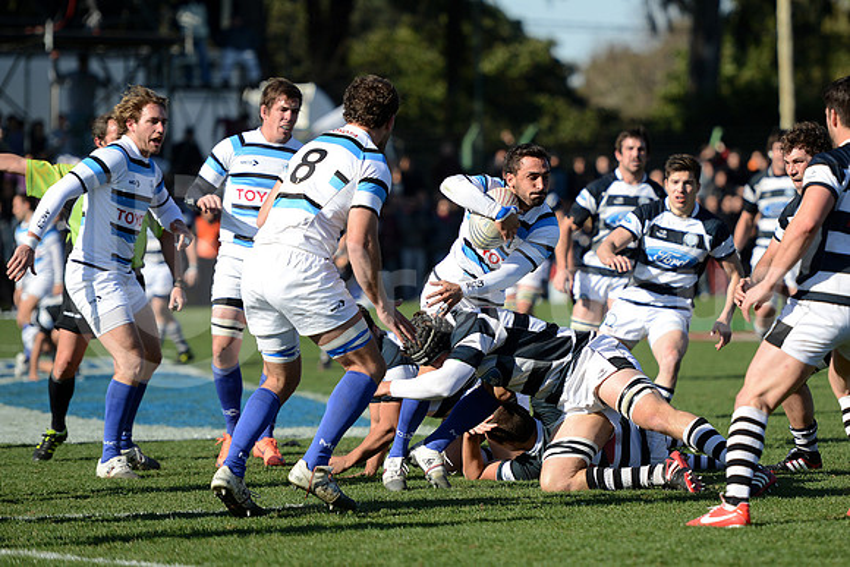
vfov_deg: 7.9
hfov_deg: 11.7
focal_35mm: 175
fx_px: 4133
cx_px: 425
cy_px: 284
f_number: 2.8
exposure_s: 1/2000
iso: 250
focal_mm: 175
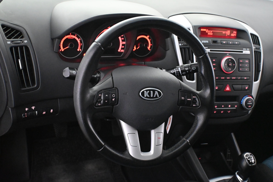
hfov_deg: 43.6
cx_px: 136
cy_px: 91
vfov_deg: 29.9
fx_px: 341
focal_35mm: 45
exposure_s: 1/60
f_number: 4.8
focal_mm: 30
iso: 10000
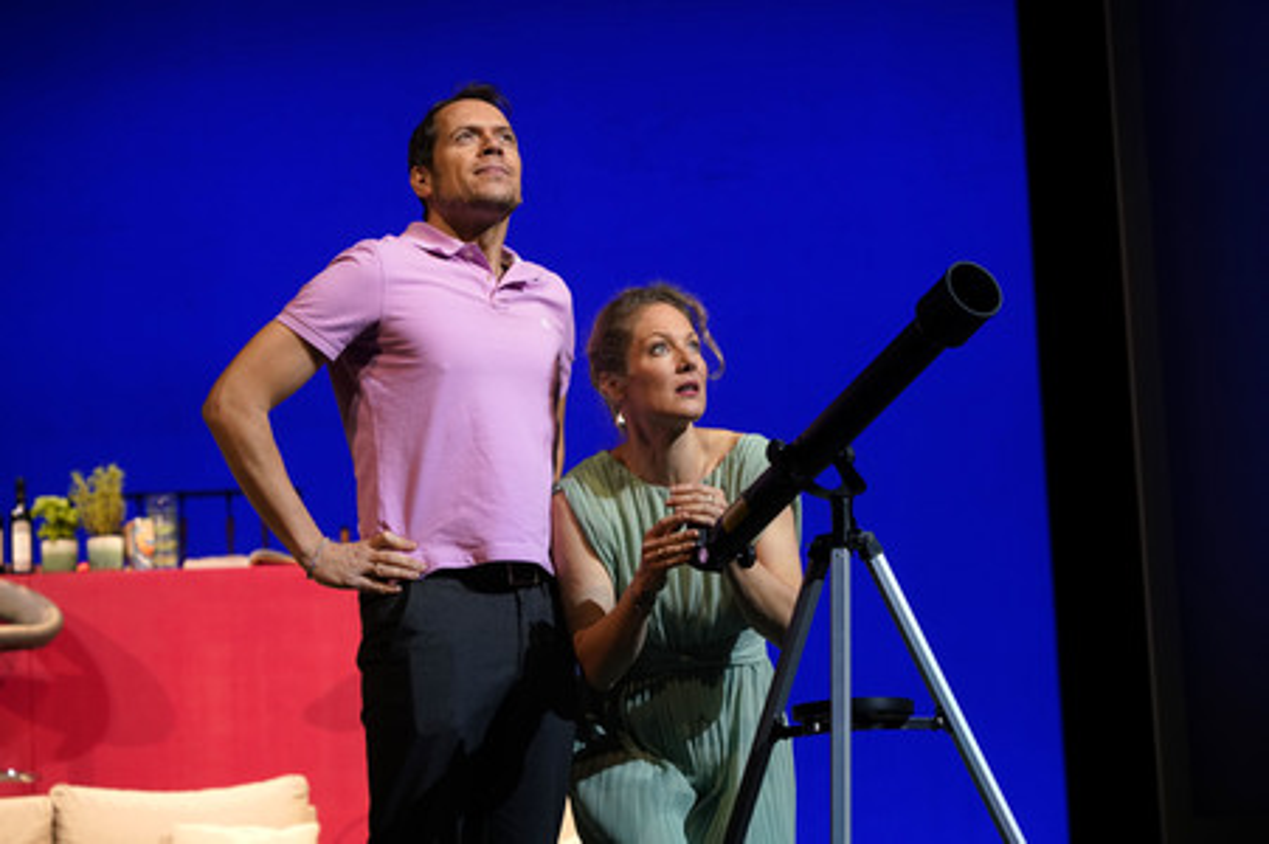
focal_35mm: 121
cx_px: 634
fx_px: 4262
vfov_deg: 11.3
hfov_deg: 16.9
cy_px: 422
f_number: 5.6
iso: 1600
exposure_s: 1/250
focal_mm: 121
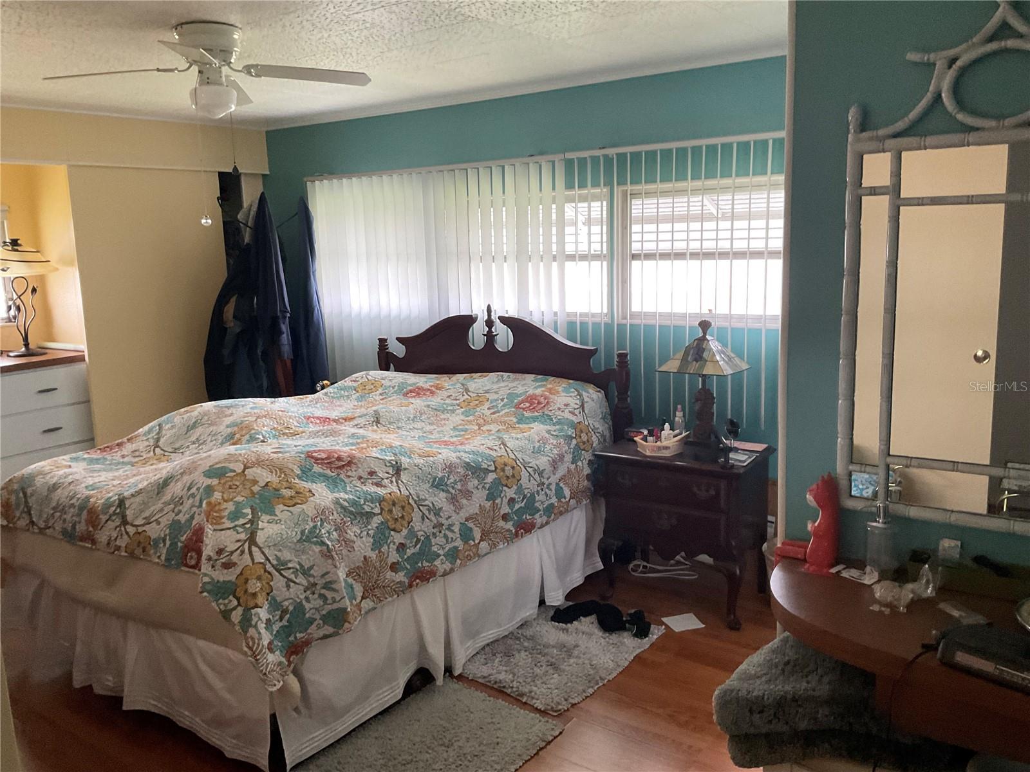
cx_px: 515
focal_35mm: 29
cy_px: 386
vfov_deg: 48.2
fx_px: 863
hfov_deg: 61.7
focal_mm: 3
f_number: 1.8
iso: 160
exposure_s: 1/60
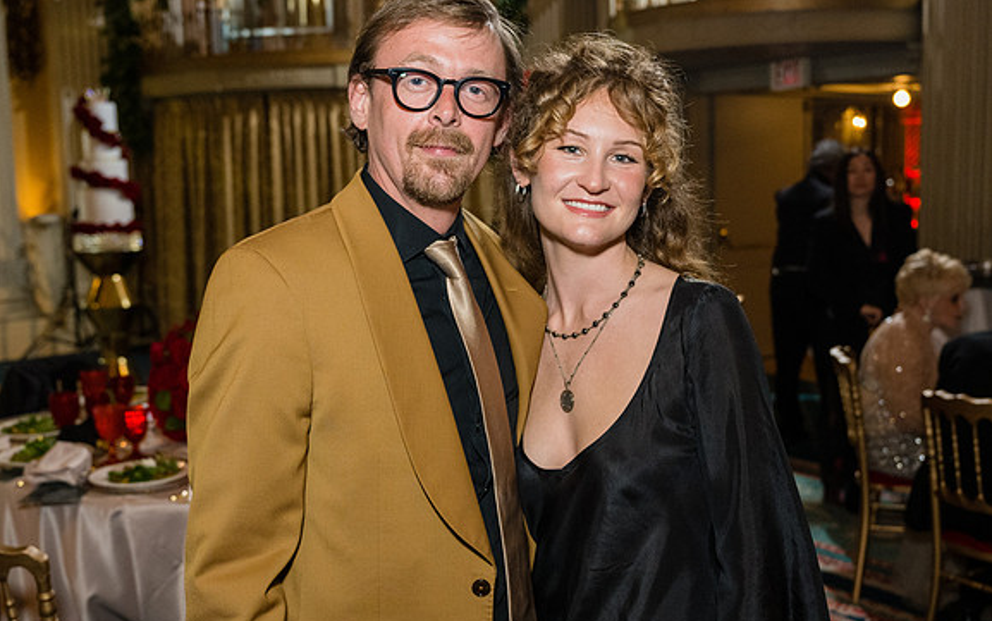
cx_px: 497
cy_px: 317
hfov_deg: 46.2
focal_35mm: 43
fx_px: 1163
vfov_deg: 29.9
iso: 2000
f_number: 3.2
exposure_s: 1/160
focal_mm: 28
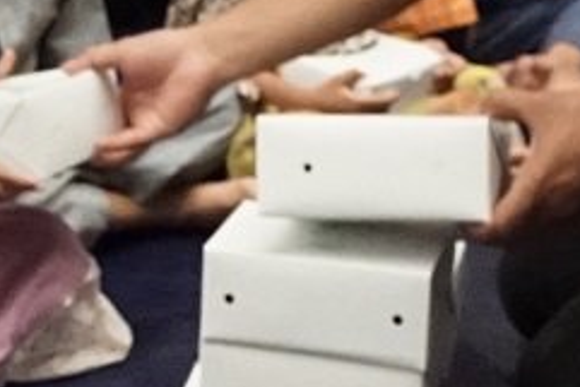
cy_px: -65
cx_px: -58
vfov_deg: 12.0
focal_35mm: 112
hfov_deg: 17.6
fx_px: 1805
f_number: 4
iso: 16000
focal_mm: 20
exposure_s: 1/100
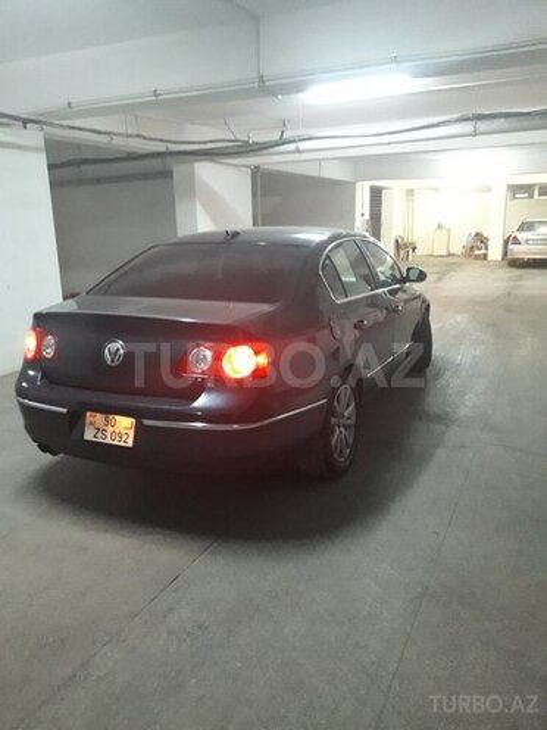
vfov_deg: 65.3
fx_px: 569
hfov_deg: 51.4
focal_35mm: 27
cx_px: 274
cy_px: 365
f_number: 1.9
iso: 500
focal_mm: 3.6
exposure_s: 1/20
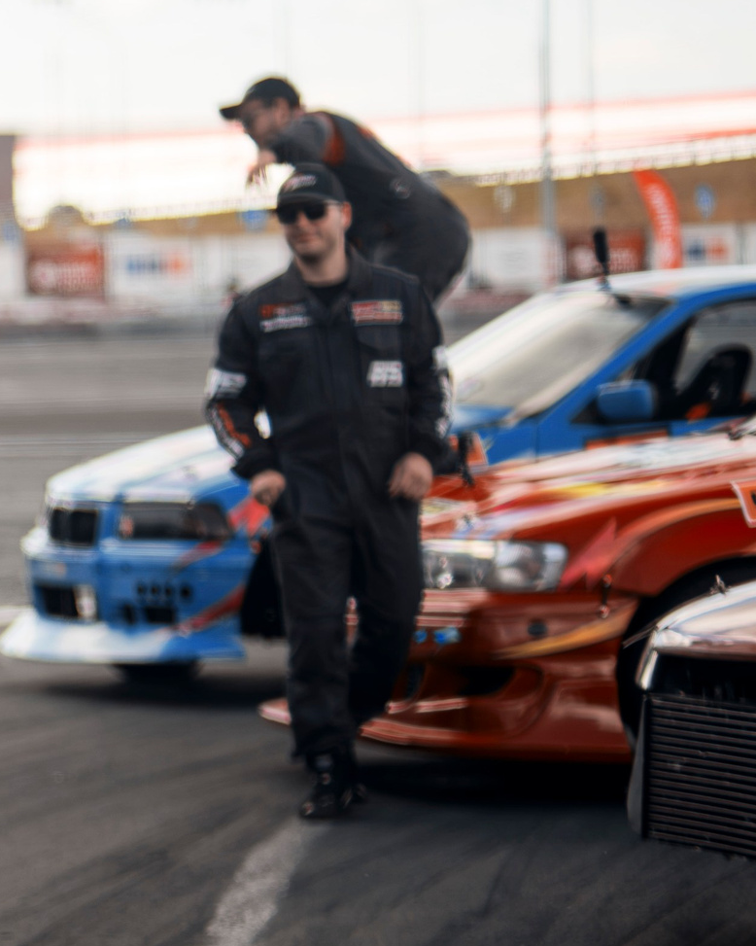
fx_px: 5875
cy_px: 610
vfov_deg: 9.2
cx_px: -419
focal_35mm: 210
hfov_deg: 7.2
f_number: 1.8
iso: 100
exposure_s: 1/200
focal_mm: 85
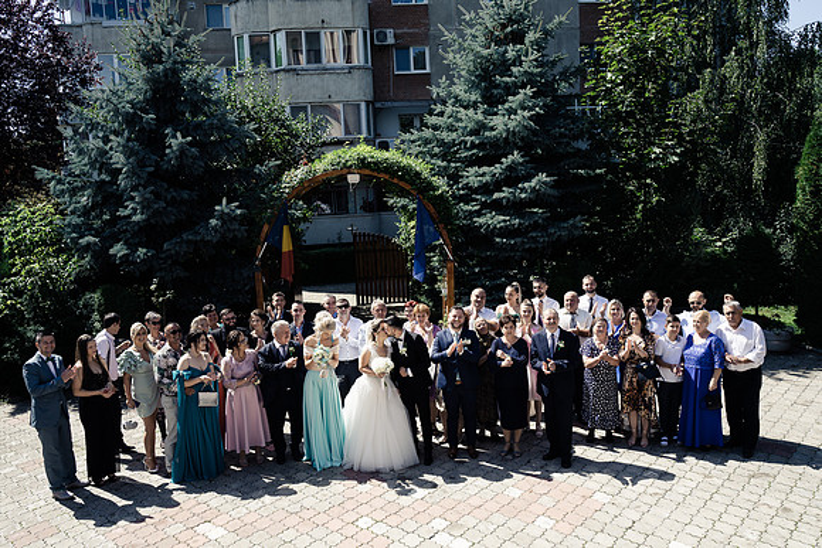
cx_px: 411
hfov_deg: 63.6
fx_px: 662
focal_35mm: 29
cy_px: 274
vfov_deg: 45.0
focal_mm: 29
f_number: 8
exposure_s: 1/125
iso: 100
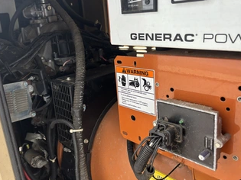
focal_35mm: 33
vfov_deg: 42.9
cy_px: 89
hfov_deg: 54.9
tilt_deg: -18.9
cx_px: 95
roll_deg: +6.9
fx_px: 230
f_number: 1.6
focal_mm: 5.96
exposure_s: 1/121
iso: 40
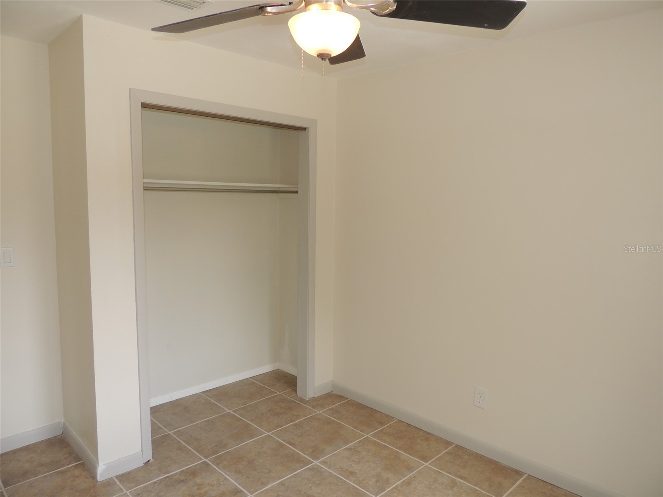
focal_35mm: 24
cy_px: 248
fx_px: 460
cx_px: 332
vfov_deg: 56.8
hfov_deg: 71.6
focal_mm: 4.3
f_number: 3
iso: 100
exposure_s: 1/50
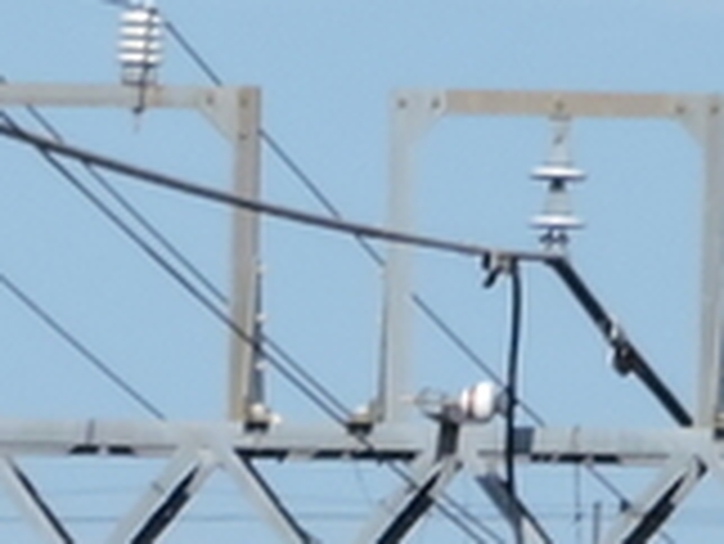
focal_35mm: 1004
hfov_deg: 2.0
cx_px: 432
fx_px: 21015
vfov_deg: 1.5
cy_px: 1398
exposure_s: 1/2000
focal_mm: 24.2
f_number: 5
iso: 280
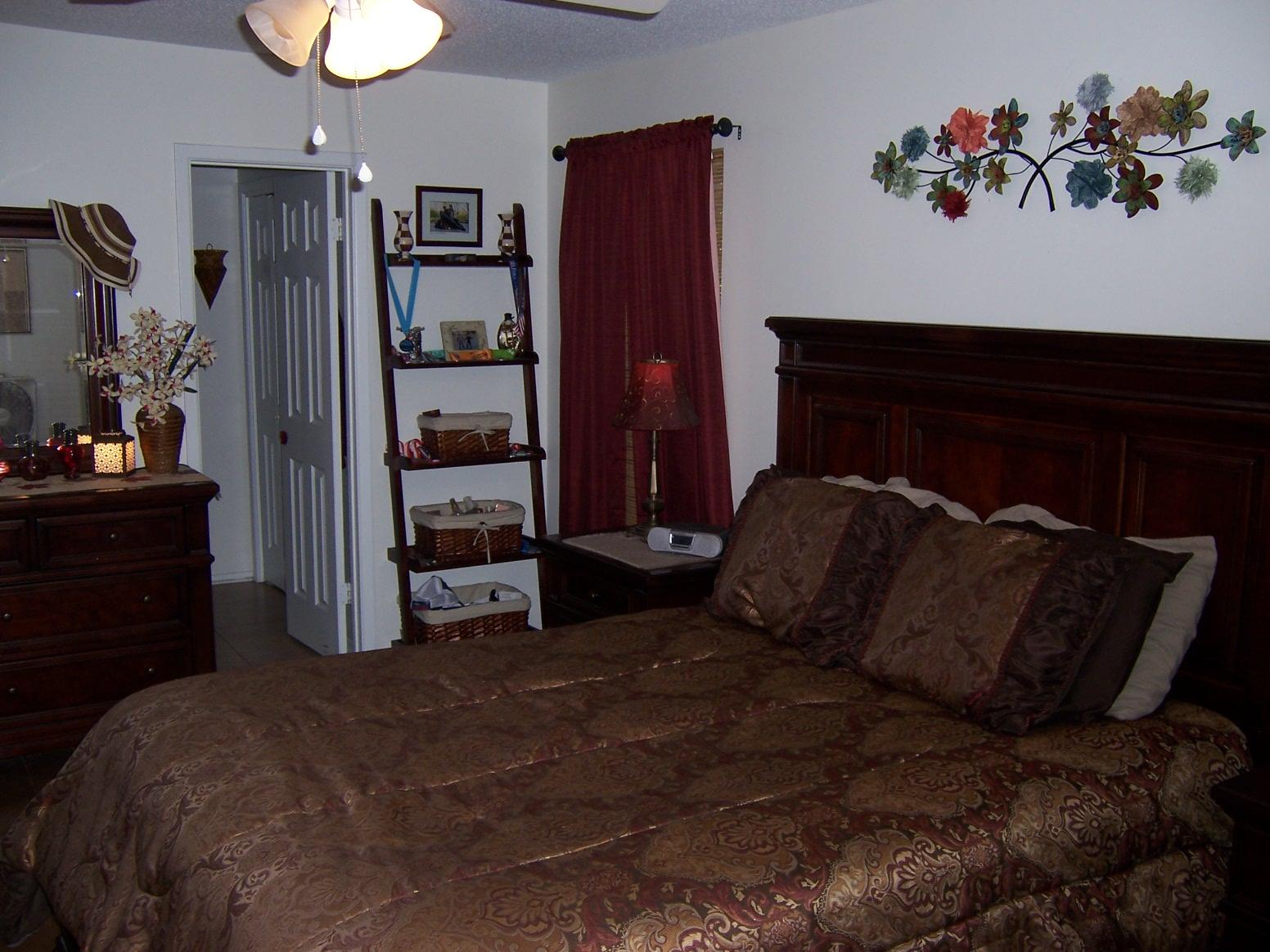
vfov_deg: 42.9
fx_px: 1211
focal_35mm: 33
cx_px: 635
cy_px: 476
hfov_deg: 55.4
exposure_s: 1/60
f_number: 2.8
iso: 80
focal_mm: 5.5
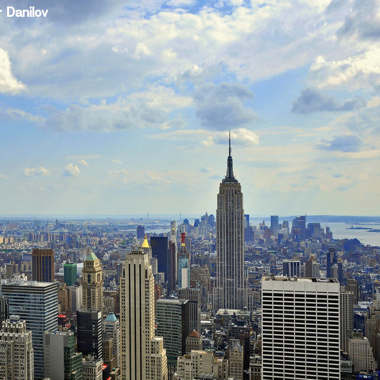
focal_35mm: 39
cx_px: 92
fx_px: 484
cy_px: 190
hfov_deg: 41.5
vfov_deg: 42.8
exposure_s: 1/320
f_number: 11
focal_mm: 20
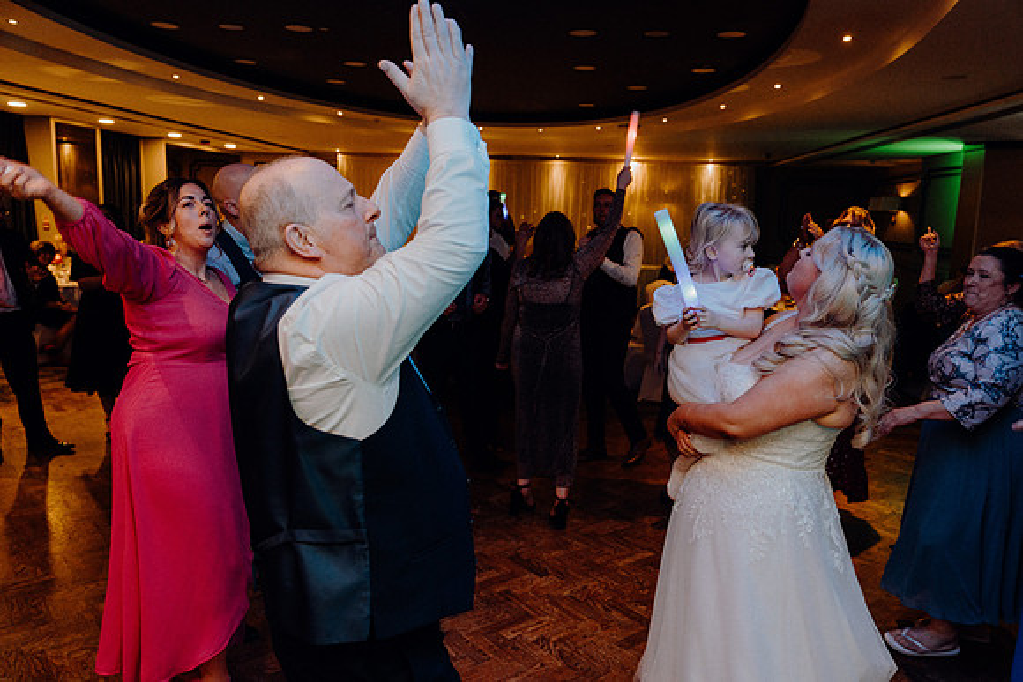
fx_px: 796
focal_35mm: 28
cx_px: 512
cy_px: 341
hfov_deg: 65.5
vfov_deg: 46.4
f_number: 3.5
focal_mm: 28
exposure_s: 1/160
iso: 2500
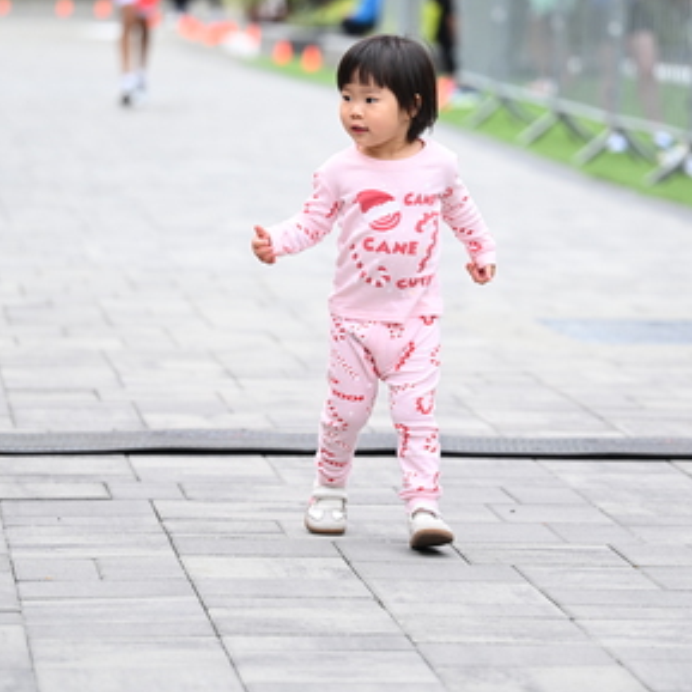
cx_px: 384
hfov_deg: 9.0
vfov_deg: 9.0
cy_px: 242
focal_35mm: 194
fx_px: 4388
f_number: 2.8
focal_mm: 120
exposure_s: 1/2000
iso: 640
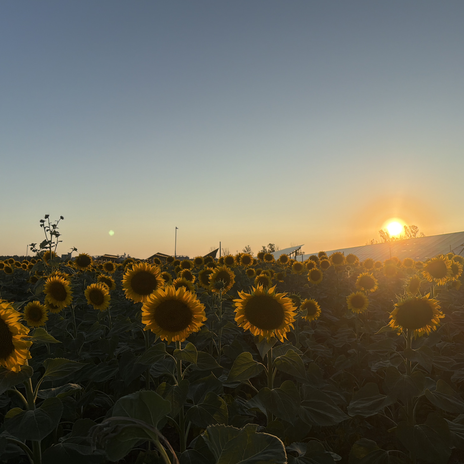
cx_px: 252
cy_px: 233
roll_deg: +0.6
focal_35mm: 29
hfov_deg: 55.5
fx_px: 440
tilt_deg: +3.9
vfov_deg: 55.6
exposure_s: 1/5714
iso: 80
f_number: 1.78
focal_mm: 6.76
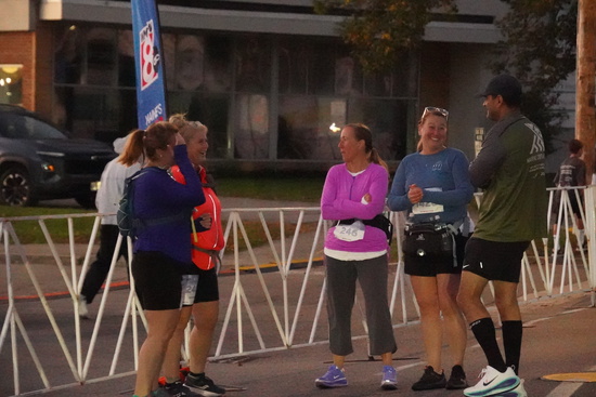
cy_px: 198
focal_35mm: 141
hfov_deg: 14.5
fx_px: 2335
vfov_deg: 9.7
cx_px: 298
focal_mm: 94
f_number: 6.3
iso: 51200
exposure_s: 1/250
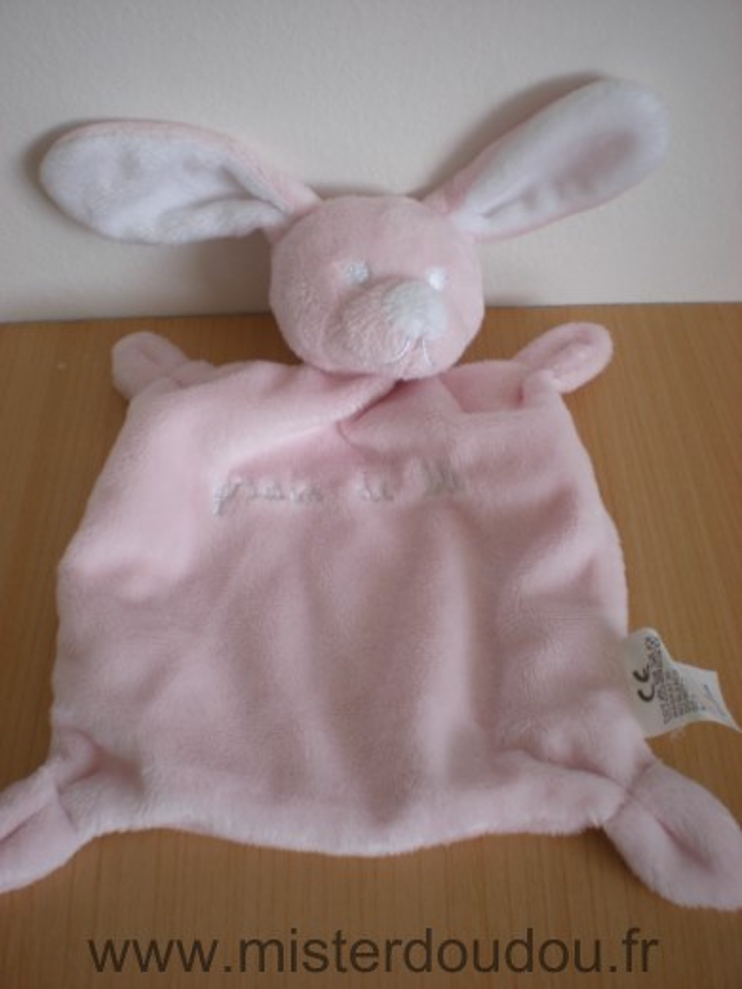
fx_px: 1086
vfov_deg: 49.0
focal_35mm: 38
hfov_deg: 37.7
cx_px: 371
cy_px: 494
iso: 68
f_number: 3.1
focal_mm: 6.3
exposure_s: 1/59.7
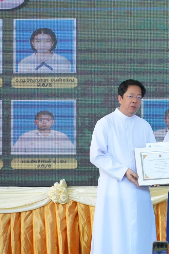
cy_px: 127
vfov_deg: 7.4
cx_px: 161
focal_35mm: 280
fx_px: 1972
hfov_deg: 4.9
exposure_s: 1/640
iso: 6400
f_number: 5.6
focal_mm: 124
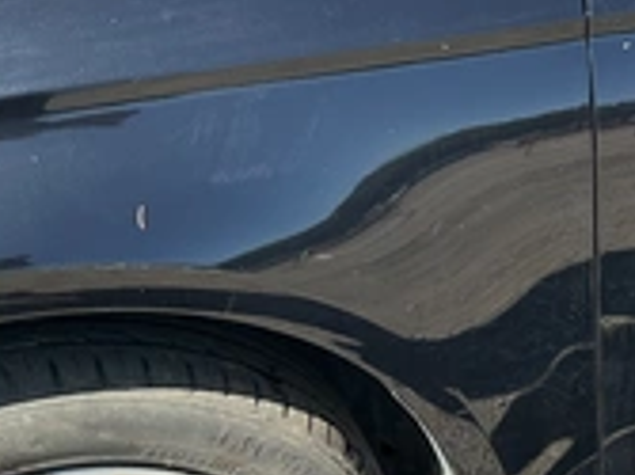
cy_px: 247
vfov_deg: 21.9
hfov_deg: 26.9
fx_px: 1228
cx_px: 673
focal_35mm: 67
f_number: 1.8
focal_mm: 3
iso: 25
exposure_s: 1/519
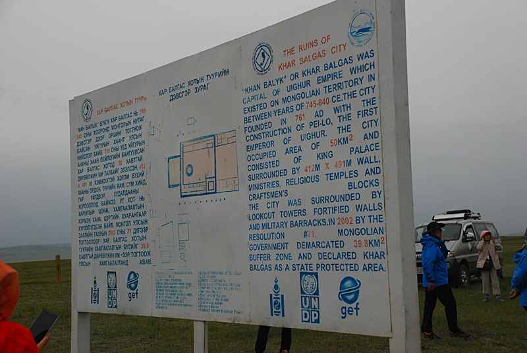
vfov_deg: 28.2
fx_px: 704
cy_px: 176
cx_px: 264
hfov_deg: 41.1
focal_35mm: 48
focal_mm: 32
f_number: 6.3
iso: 400
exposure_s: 1/1250
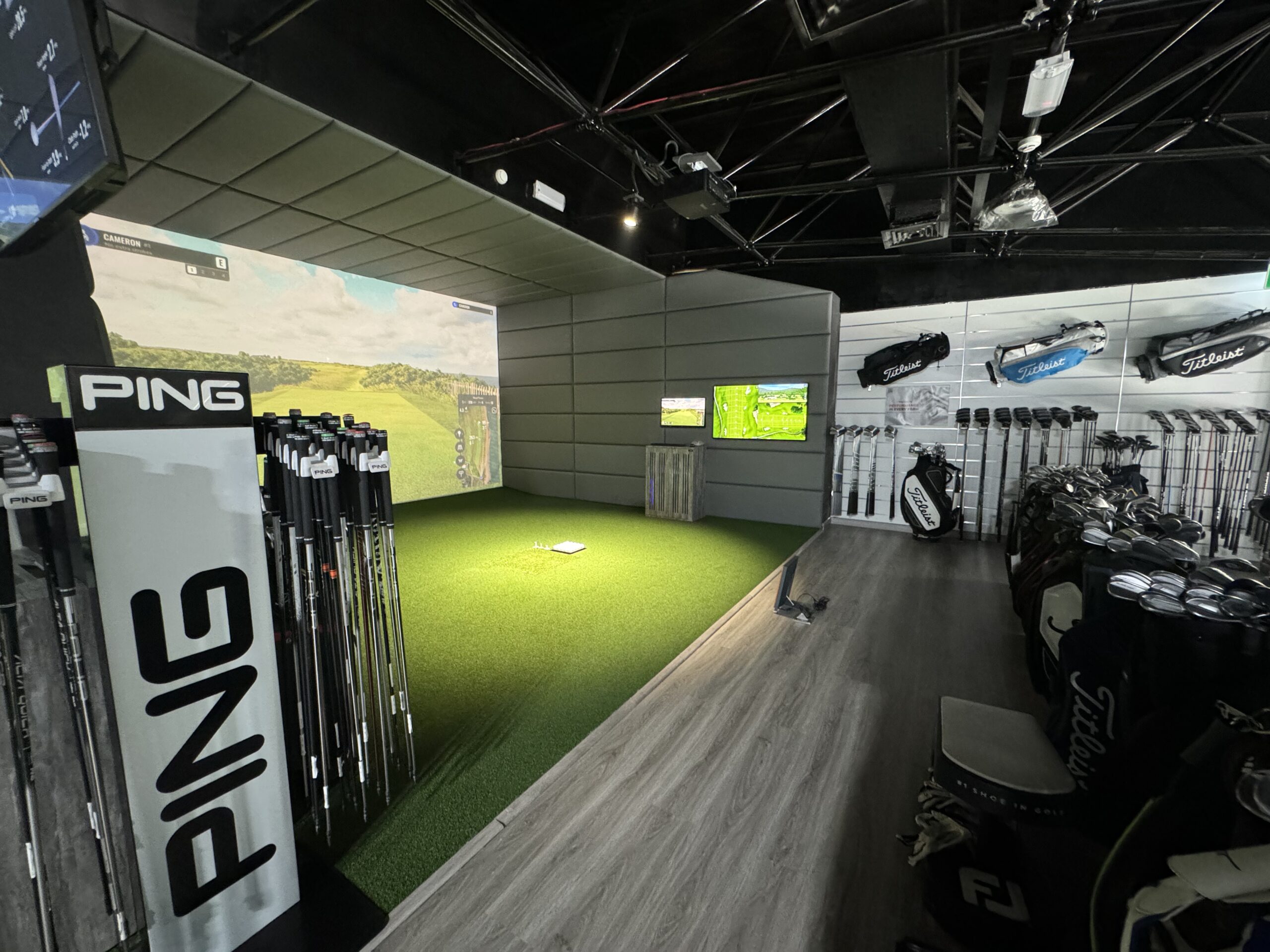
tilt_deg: -6.4
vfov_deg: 85.7
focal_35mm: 14
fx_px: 514
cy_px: 476
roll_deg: +0.1
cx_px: 635
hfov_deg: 102.1
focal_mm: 2.22
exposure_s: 1/60
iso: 800
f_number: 2.2
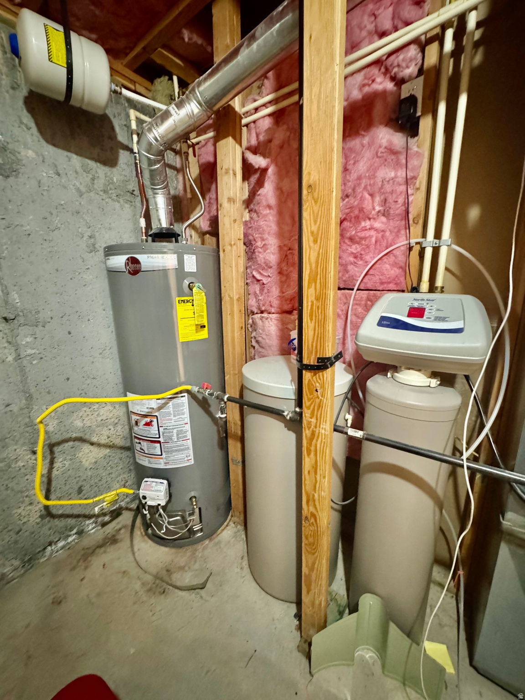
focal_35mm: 14
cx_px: 262
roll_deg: +1.2
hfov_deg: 85.7
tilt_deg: -13.0
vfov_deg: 102.1
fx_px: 283
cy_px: 350
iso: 1250
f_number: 2.2
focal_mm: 2.22
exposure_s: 1/40
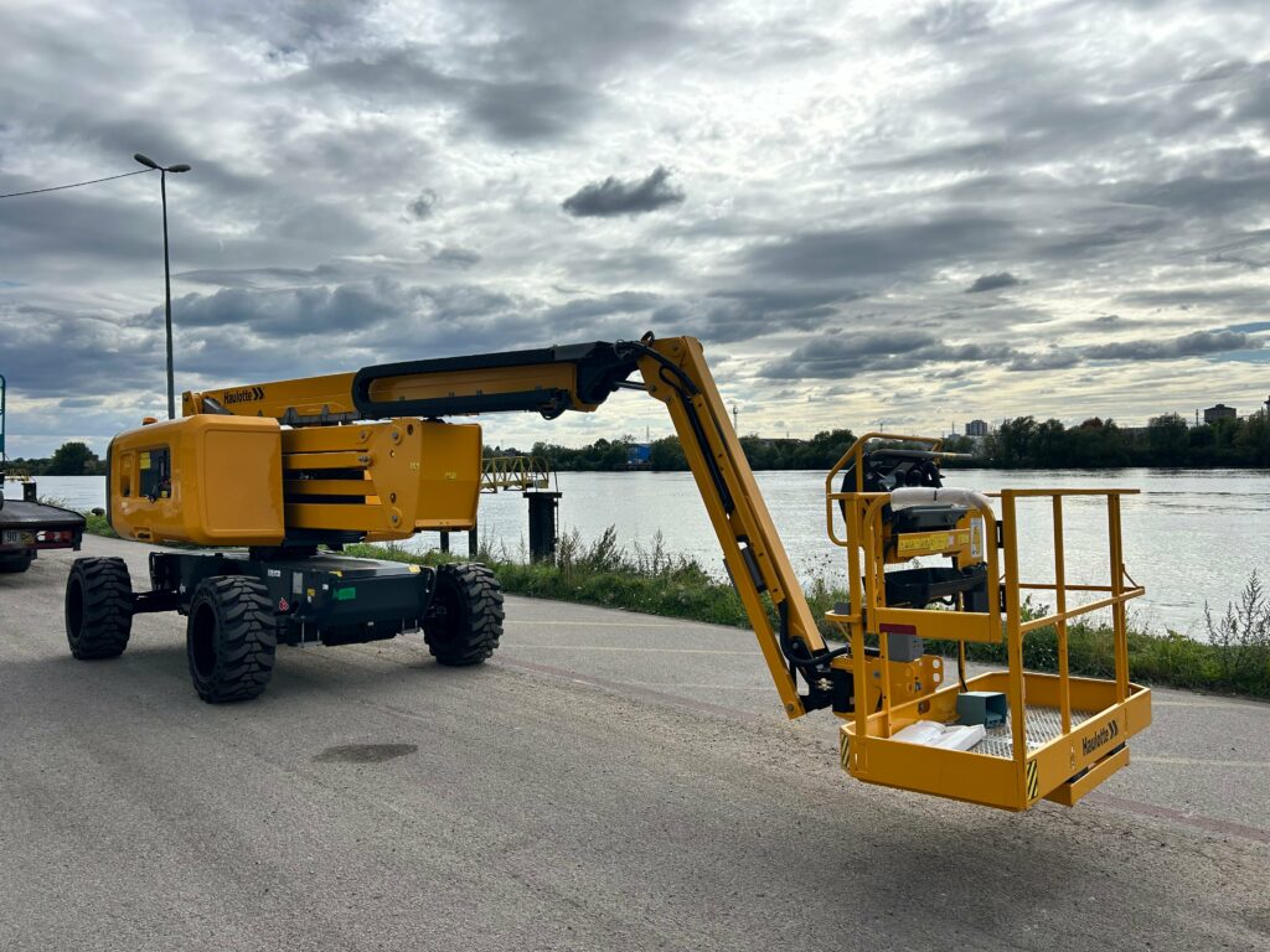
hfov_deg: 67.3
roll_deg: +0.9
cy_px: 476
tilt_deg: -1.8
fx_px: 954
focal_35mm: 26
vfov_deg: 53.1
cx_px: 635
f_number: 1.5
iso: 50
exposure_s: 1/3571
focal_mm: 5.7
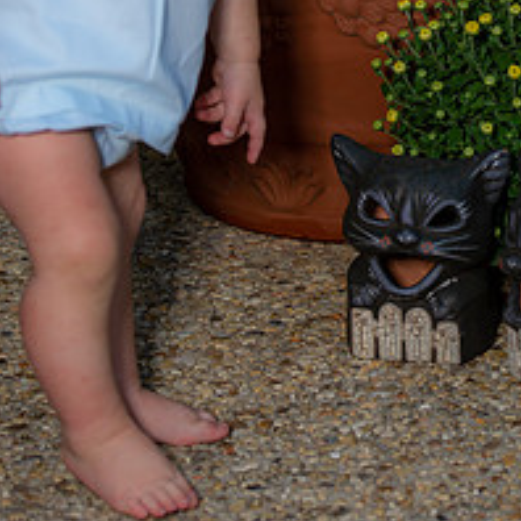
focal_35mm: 214
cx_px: 529
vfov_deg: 8.1
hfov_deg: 8.1
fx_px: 3644
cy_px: 18
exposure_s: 1/250
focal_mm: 86
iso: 50
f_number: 3.5
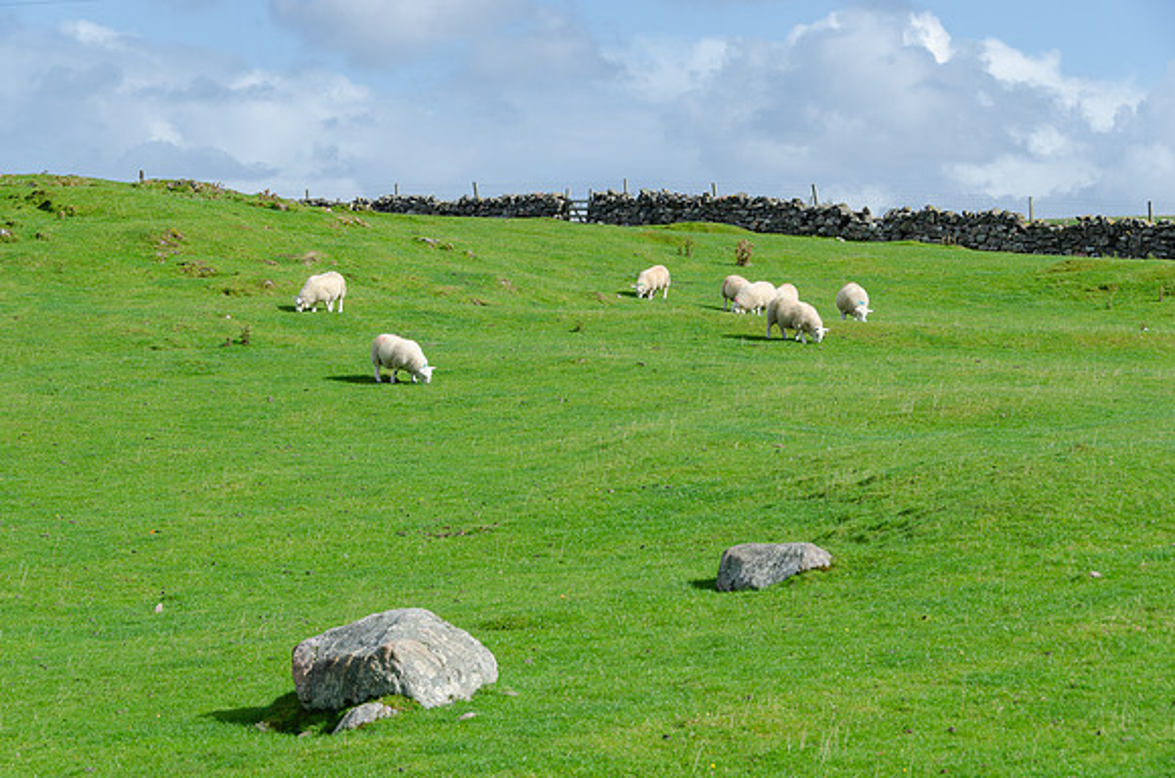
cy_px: 389
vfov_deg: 15.1
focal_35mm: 90
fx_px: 2931
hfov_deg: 22.7
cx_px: 588
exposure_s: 1/250
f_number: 8
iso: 100
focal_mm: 60
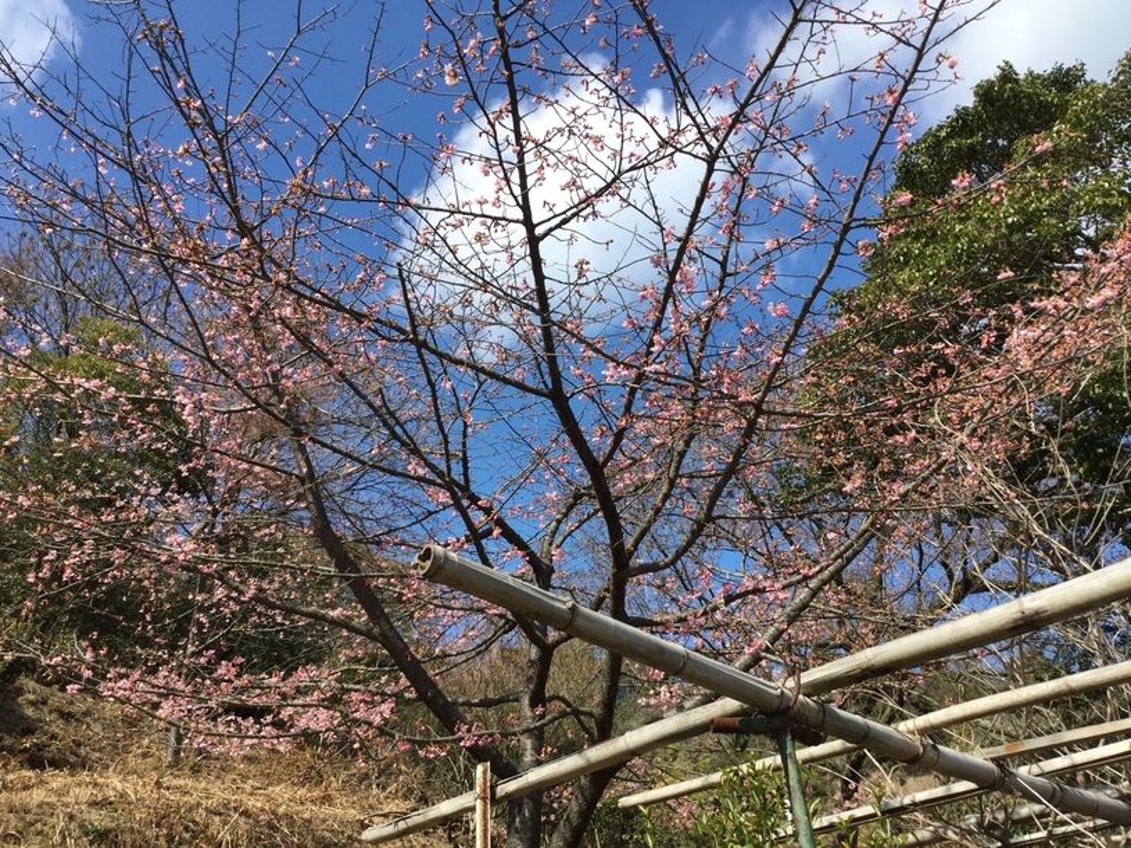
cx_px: 566
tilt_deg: +31.8
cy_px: 424
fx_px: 1013
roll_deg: +4.7
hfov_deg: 58.4
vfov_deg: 45.4
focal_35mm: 31
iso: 25
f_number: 2.4
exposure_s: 1/916
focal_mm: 3.3
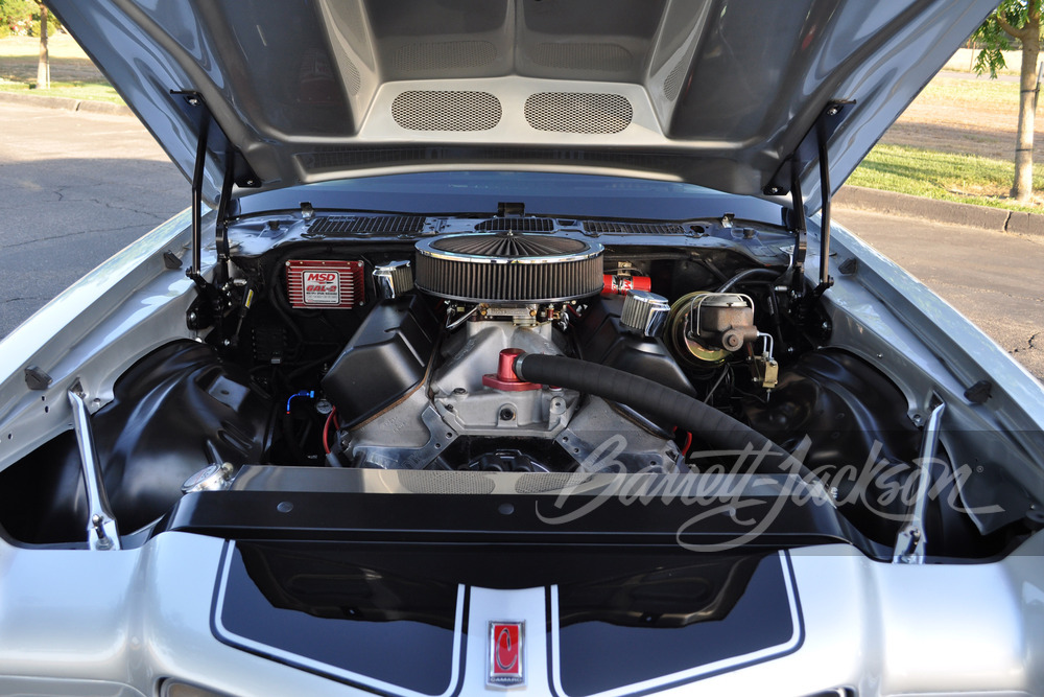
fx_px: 957
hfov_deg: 57.2
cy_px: 348
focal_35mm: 33
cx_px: 522
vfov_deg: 40.0
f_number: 5.6
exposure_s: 1/125
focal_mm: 22
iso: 360
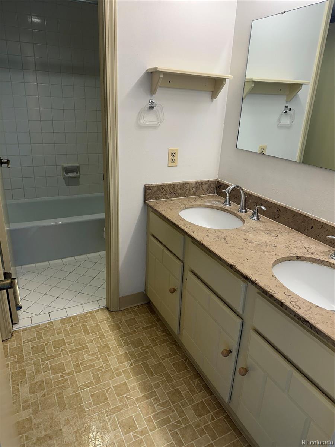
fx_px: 310
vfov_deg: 71.6
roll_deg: -4.1
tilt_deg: -20.1
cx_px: 168
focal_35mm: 24
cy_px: 224
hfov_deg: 56.8
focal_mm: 6.86
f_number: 1.78
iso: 64
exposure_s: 1/120
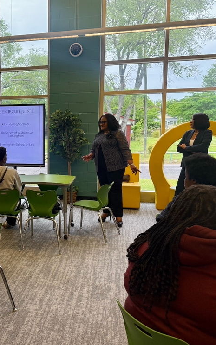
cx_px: 20
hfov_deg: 34.2
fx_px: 330
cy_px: 171
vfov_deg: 55.3
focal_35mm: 35
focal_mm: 6.76
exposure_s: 1/180
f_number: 1.78
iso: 160
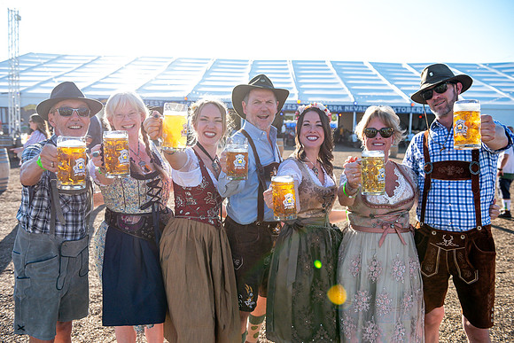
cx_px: 257
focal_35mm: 31
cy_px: 172
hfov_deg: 60.3
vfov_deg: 42.3
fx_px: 443
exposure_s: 1/4000
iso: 1000
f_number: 4
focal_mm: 31
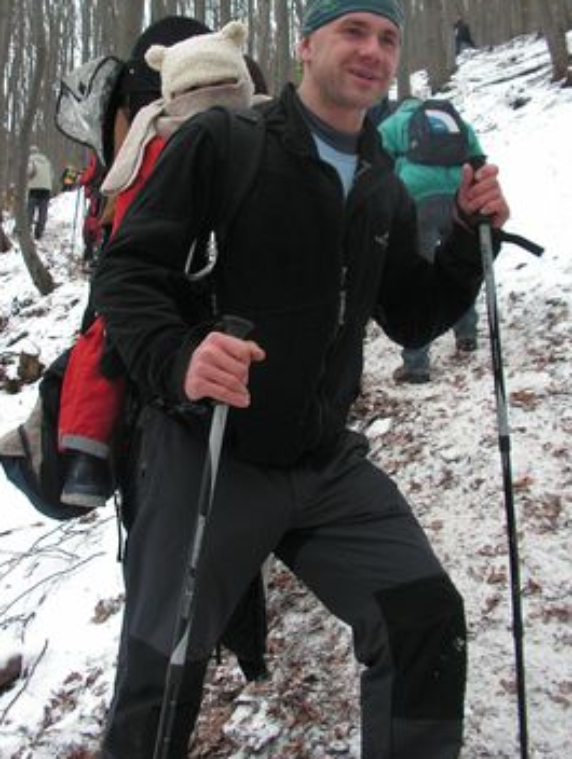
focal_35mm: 46
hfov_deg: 31.6
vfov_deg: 41.1
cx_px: 253
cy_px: 323
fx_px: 1011
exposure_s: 1/60
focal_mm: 6
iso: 50
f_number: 3.2
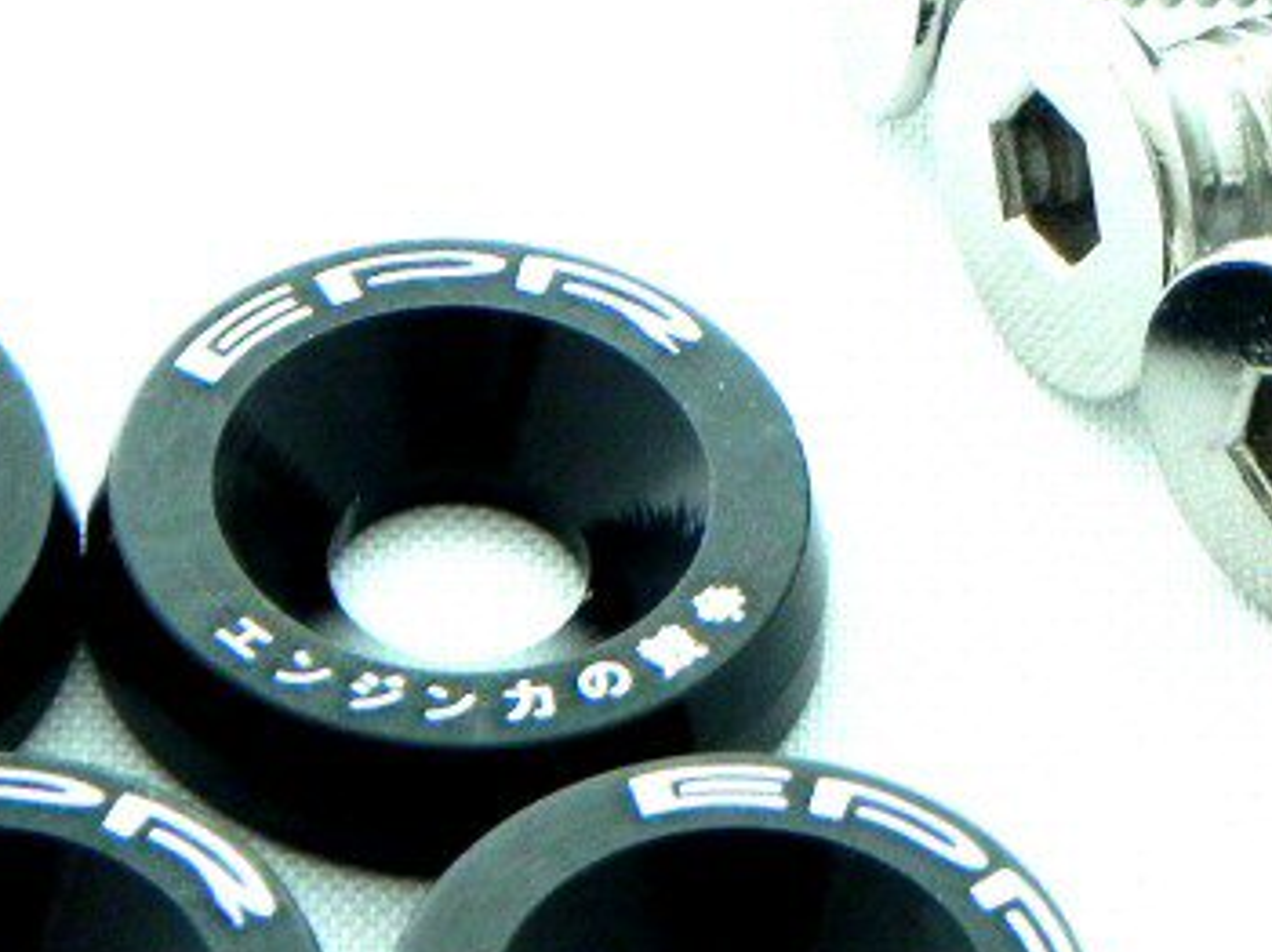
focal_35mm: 463
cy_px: 614
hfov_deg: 4.3
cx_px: 687
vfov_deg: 3.2
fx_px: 17002
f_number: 4.5
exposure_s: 1/28
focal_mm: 28.8
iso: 400
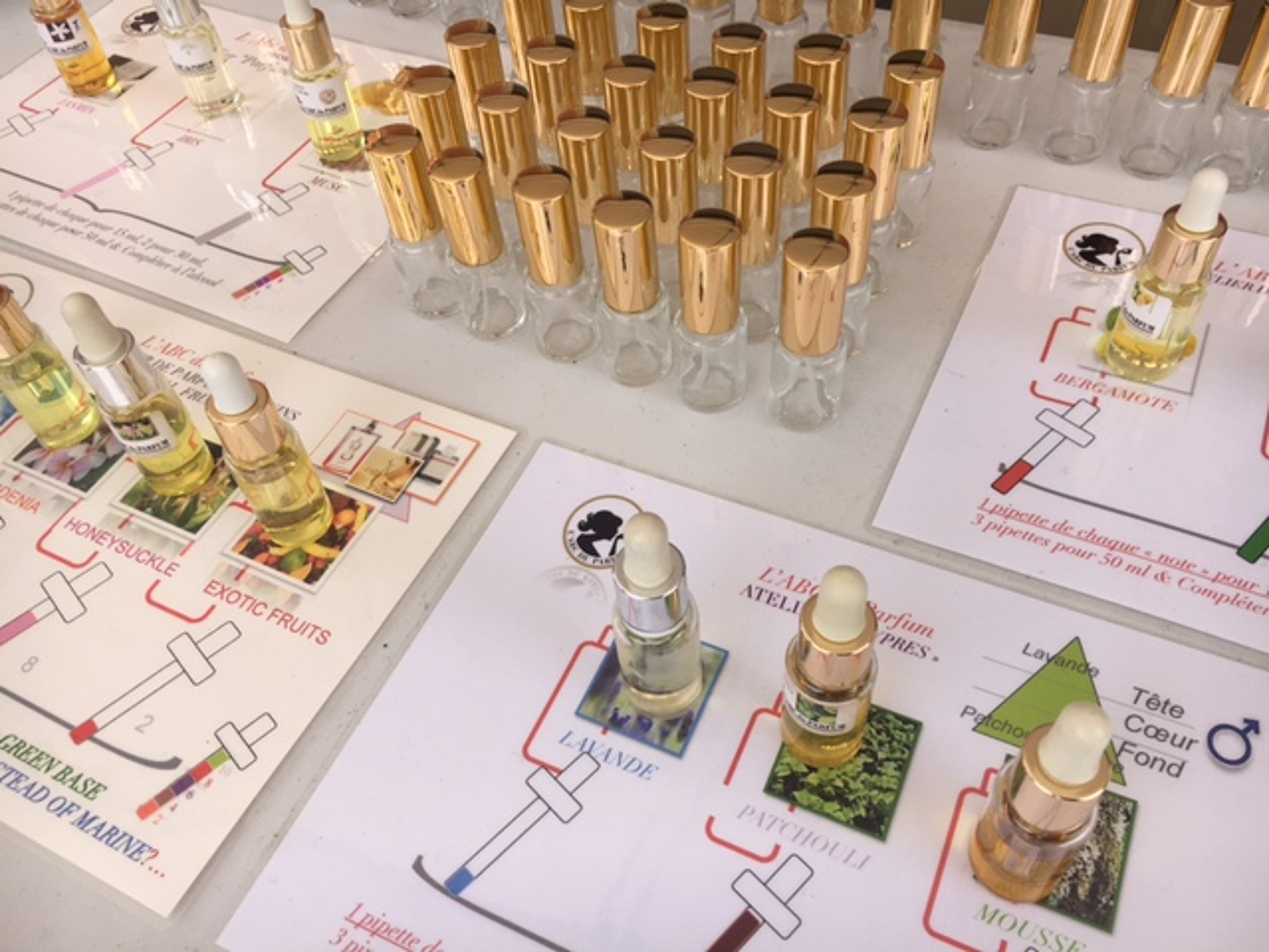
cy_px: 476
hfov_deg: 61.7
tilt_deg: -53.4
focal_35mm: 29
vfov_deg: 48.2
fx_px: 1063
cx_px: 634
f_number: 2.2
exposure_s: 1/785
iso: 25
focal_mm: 4.15
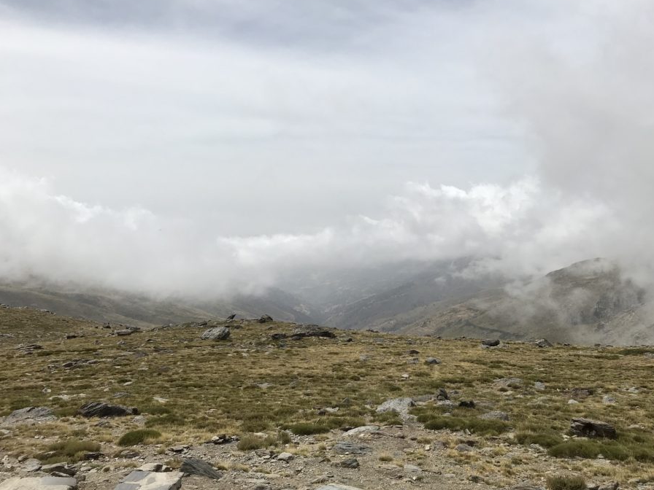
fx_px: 605
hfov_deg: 56.6
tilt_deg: -4.4
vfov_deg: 44.1
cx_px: 372
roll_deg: -0.7
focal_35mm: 32
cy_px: 257
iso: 20
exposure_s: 1/5988
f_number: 1.8
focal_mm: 3.99
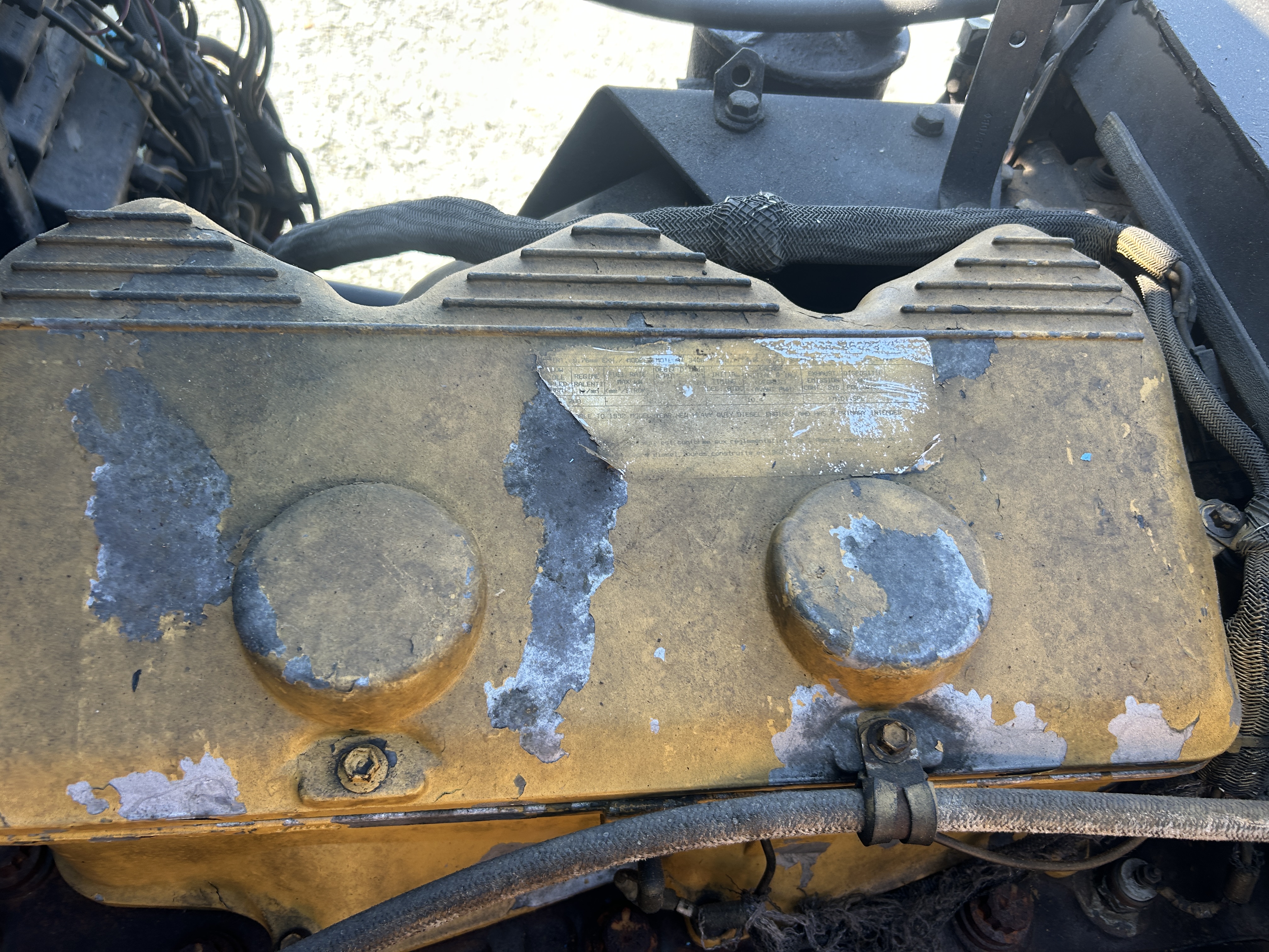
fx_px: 953
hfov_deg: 67.3
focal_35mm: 26
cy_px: 476
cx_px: 634
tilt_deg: -53.9
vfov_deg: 53.1
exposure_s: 1/167
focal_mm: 5.7
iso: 40
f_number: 1.5
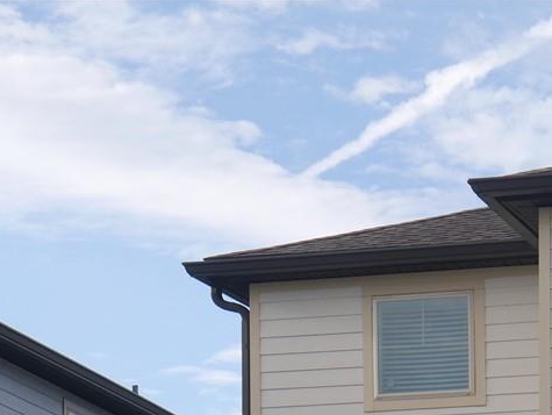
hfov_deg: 13.0
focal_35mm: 148
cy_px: 695
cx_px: 661
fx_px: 2362
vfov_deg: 9.6
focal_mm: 22
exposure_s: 1/320
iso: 200
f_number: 7.1
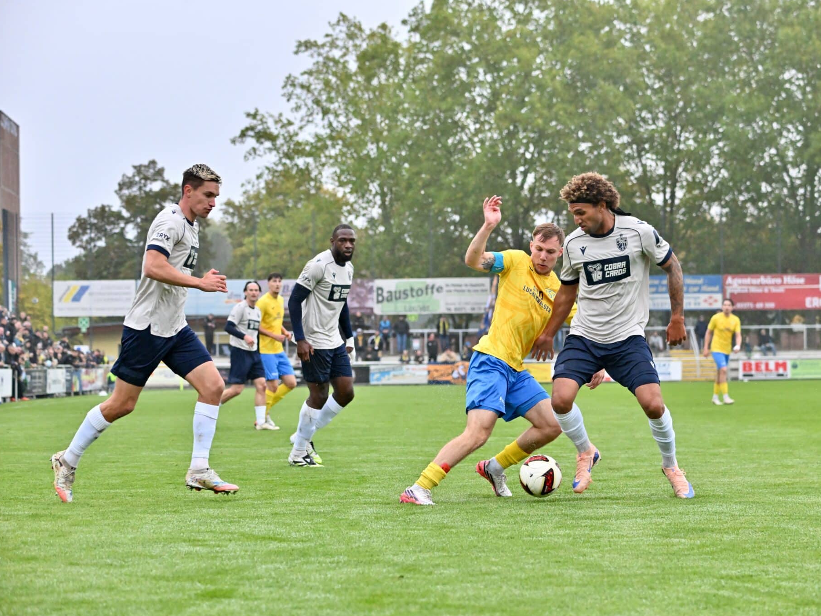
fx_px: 2586
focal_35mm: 109
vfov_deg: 13.6
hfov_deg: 18.0
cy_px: 309
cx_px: 461
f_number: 4.8
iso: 3200
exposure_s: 1/1600
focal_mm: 100
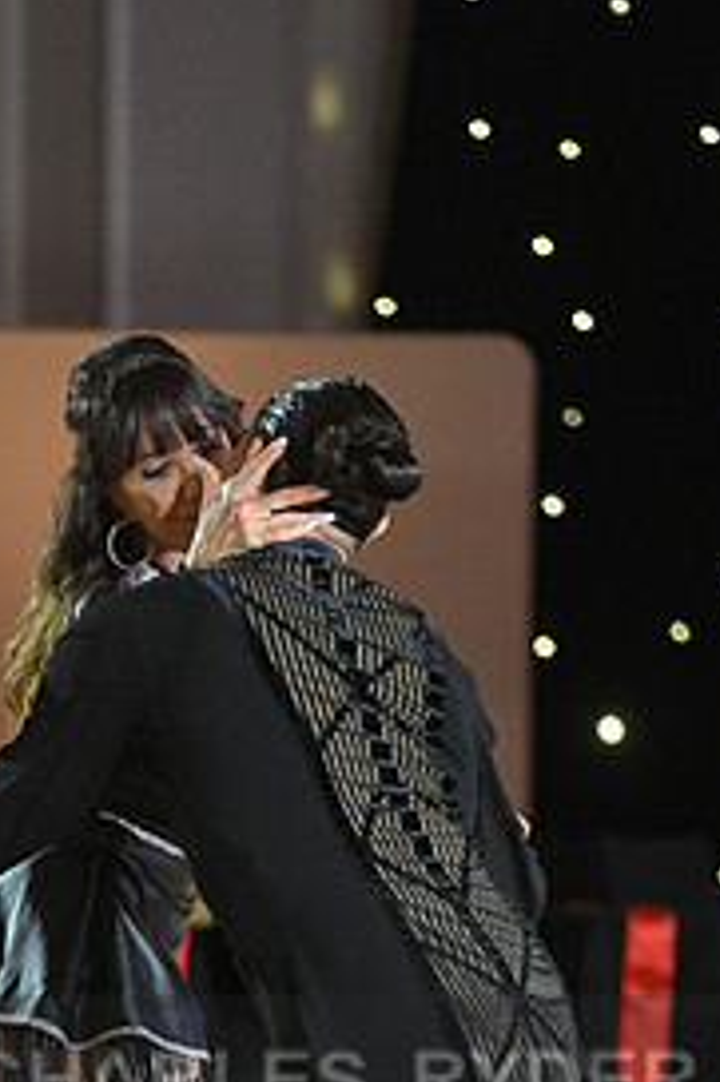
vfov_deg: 5.7
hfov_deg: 3.8
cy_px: 1130
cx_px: 213
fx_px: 10903
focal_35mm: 363
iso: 2000
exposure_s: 1/250
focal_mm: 170
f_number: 4
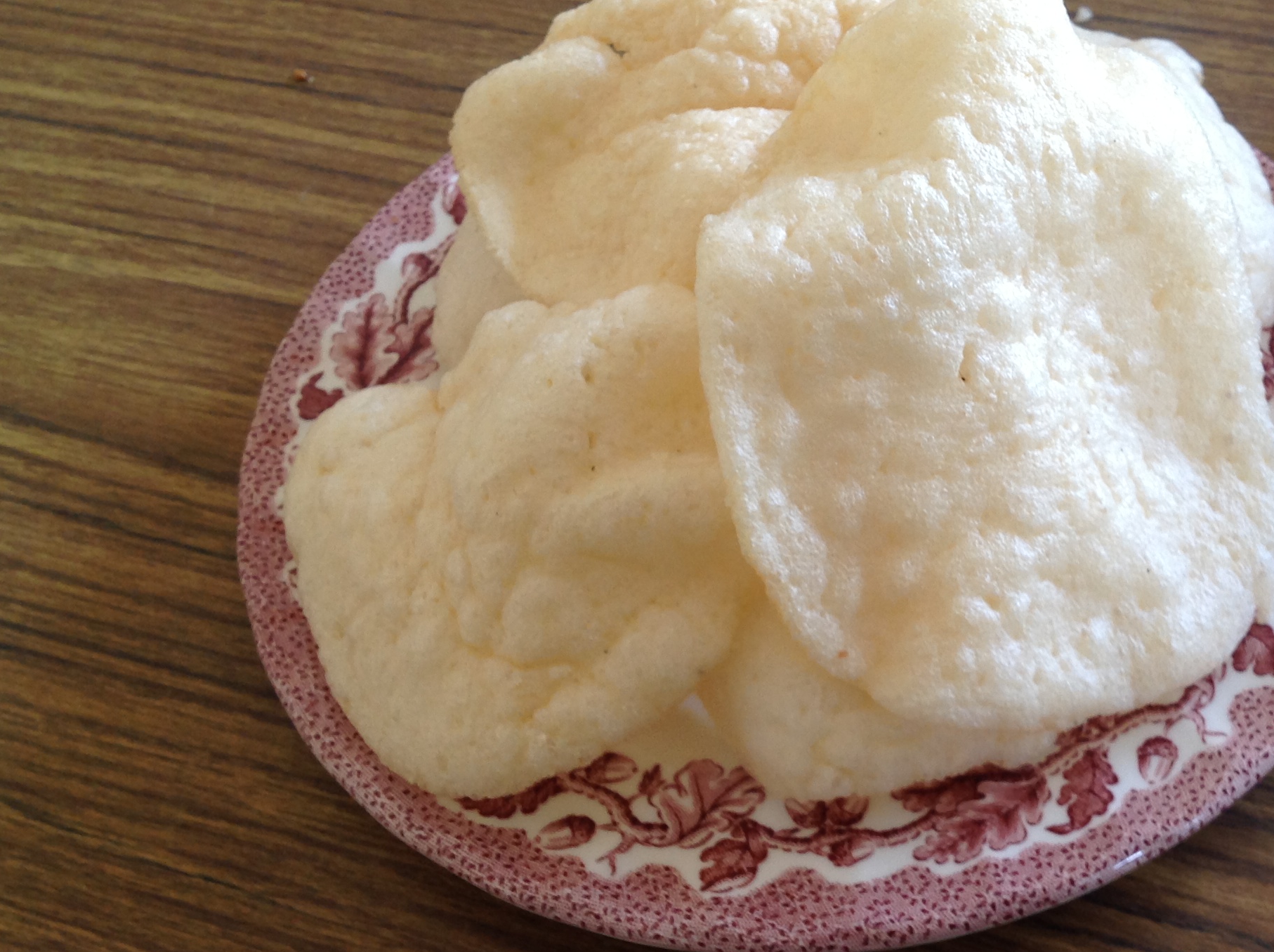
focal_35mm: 50
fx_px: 1838
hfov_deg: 37.6
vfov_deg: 29.0
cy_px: 511
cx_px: 898
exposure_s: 1/17
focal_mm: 4.28
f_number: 2.4
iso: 64
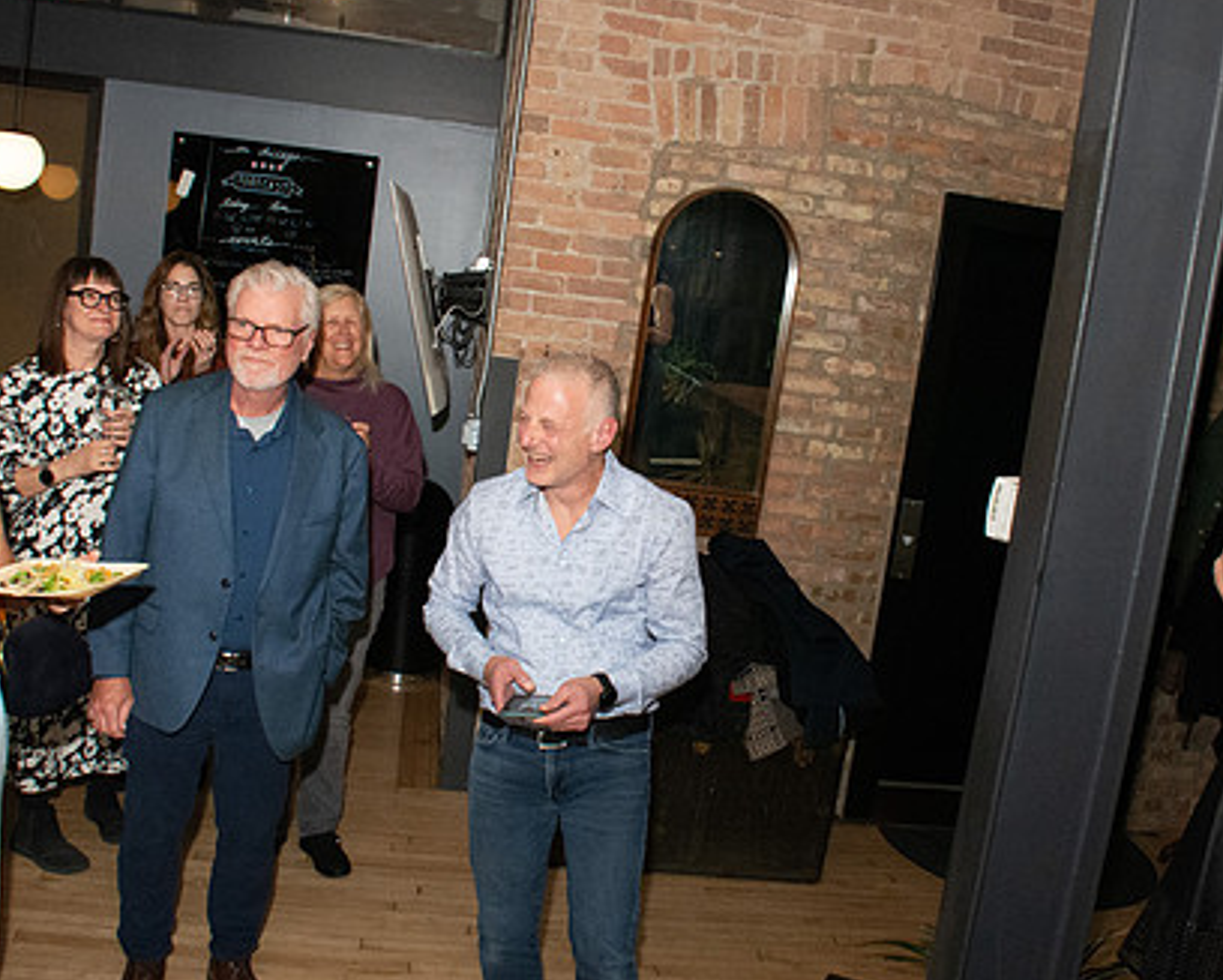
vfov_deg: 41.2
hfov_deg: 50.2
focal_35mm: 36
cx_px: 606
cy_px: 511
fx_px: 1304
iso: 5000
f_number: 10
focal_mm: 18
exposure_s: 1/160
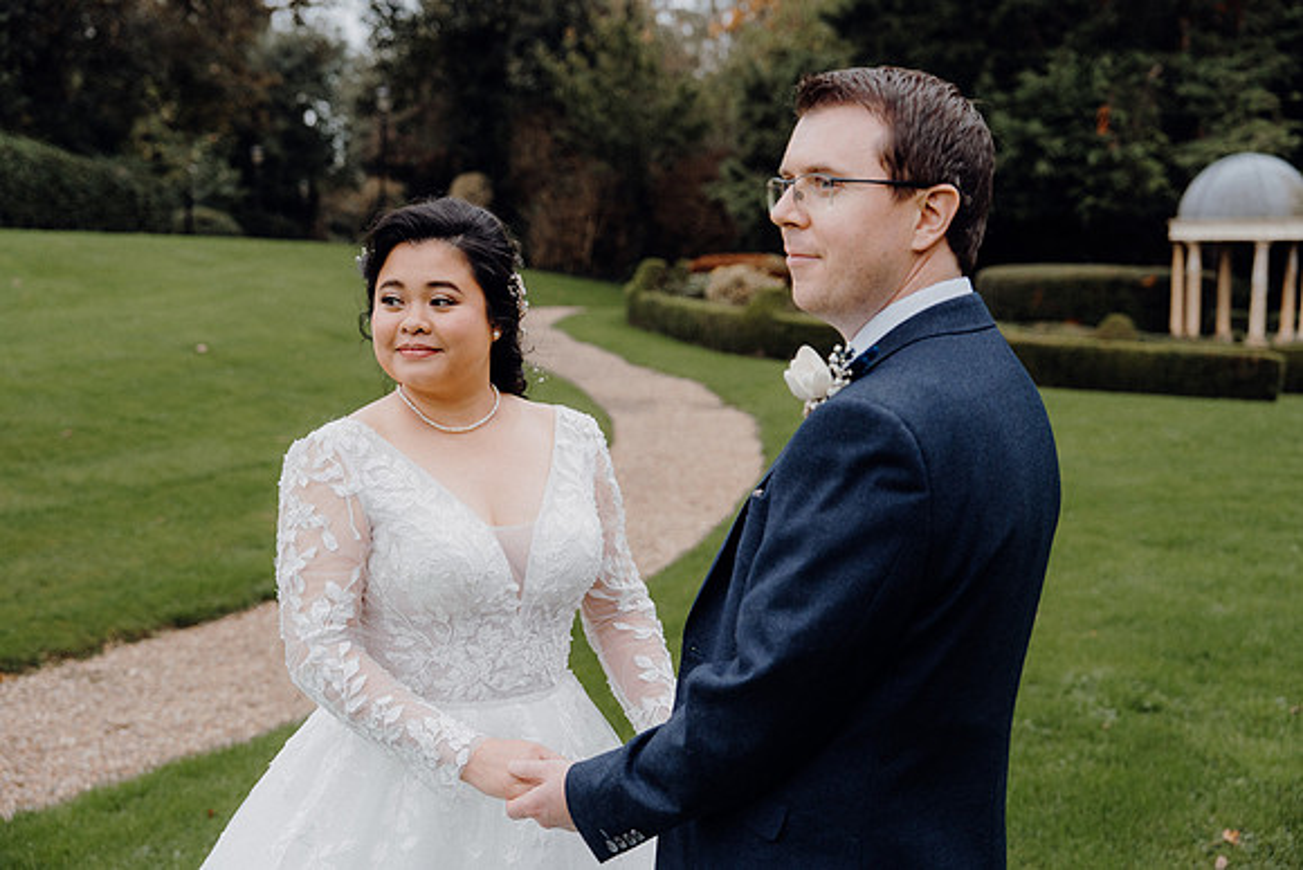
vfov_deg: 29.9
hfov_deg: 43.6
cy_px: 435
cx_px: 652
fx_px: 1629
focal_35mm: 45
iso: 640
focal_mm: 45
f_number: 3.5
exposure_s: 1/160
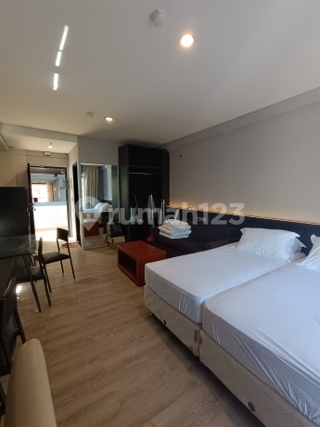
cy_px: 214
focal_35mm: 16
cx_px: 160
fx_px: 197
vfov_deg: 94.5
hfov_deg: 78.1
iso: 238
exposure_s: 1/50
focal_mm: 1.66
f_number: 2.2
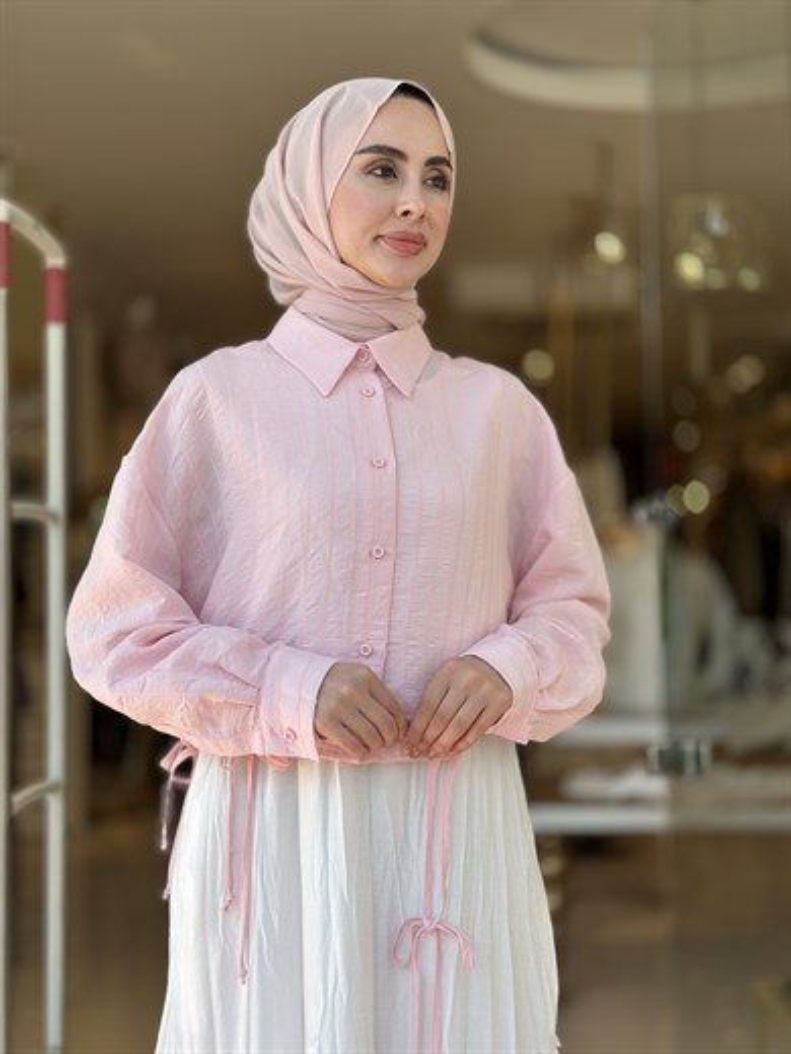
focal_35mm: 48
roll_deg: -0.4
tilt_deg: +0.3
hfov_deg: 30.3
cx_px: 396
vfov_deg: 39.7
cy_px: 527
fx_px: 1462
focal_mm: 6.86
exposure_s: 1/1019
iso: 80
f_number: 1.78
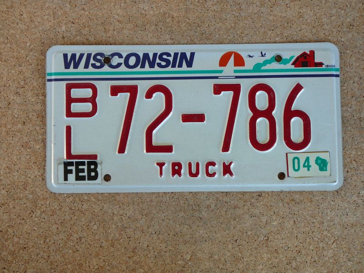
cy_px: 136
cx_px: 182
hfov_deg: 43.9
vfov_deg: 33.6
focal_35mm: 43
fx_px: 452
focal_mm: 6.4
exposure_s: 1/80
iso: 80
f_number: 3.2
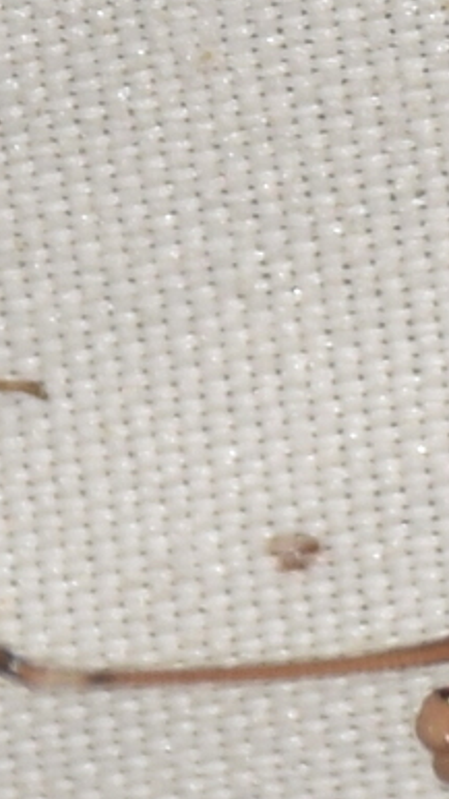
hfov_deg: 2.2
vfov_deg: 4.0
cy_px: 594
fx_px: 11562
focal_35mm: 546
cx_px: 421
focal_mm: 140
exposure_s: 1/160
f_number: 13
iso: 100
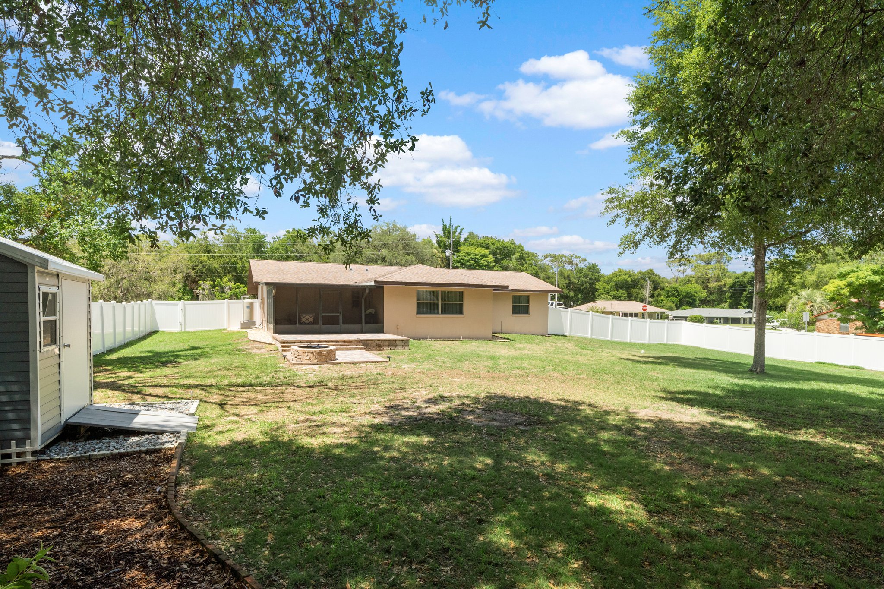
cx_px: 442
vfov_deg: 67.4
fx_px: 442
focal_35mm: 18
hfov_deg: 90.0
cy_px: 294
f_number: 8
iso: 320
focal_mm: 12
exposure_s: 1/160
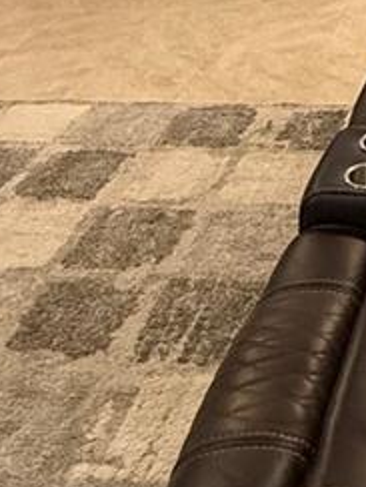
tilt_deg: -6.4
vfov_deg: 22.7
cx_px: 516
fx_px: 970
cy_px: -253
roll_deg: -0.4
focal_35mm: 69
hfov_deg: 19.2
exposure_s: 1/60
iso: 500
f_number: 2.2
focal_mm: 2.22
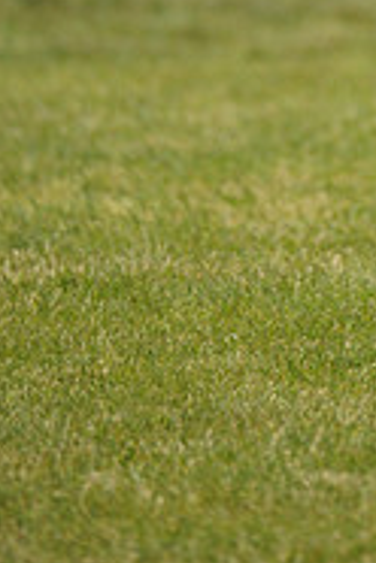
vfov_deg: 2.0
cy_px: -278
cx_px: 482
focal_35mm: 1030
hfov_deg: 1.3
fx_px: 16135
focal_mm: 330
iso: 800
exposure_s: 1/3200
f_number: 4
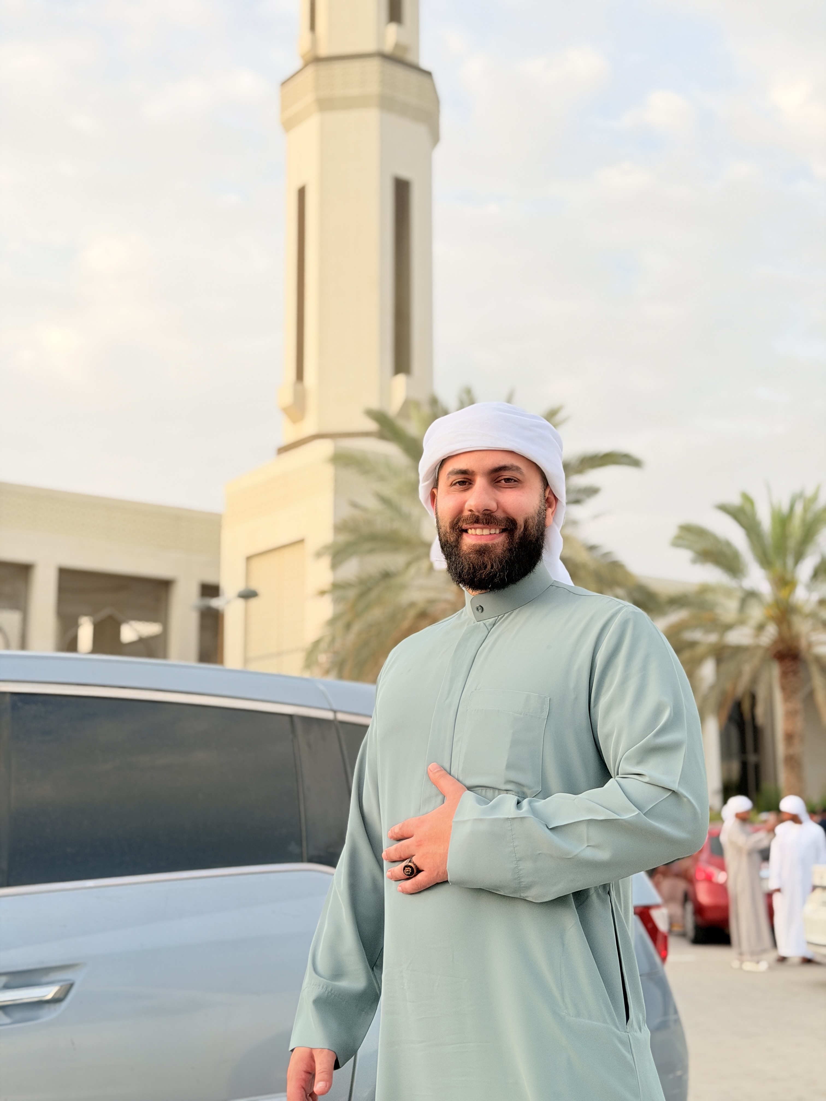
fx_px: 1527
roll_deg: -0.1
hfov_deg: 30.3
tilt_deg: +11.5
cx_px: 413
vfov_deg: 39.7
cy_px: 550
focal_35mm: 48
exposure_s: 1/1575
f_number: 1.78
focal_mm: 6.76
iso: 64
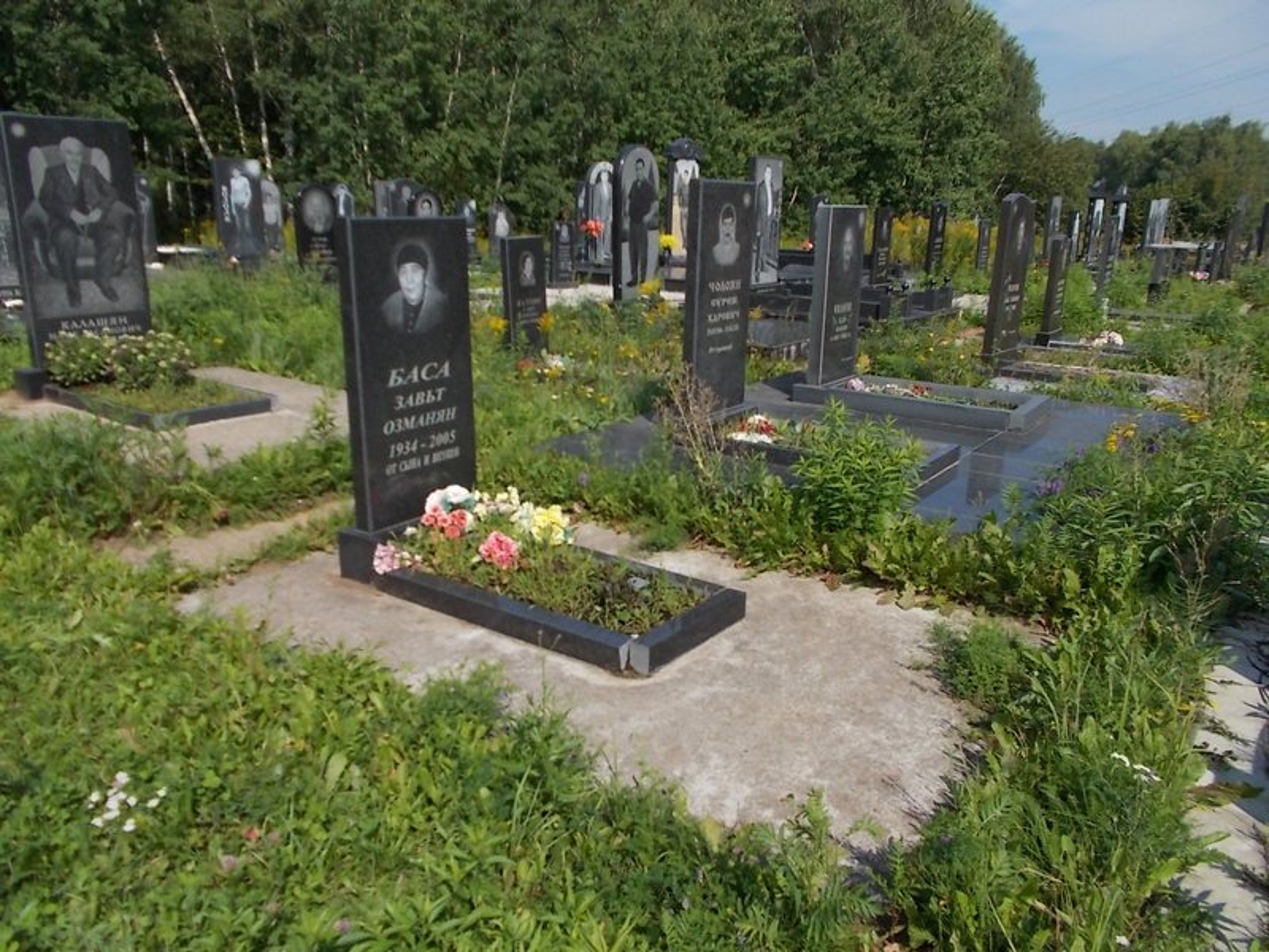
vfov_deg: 53.1
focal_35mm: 26
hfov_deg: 67.3
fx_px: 953
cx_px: 634
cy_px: 476
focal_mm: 4.6
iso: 80
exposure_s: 1/200
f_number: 8
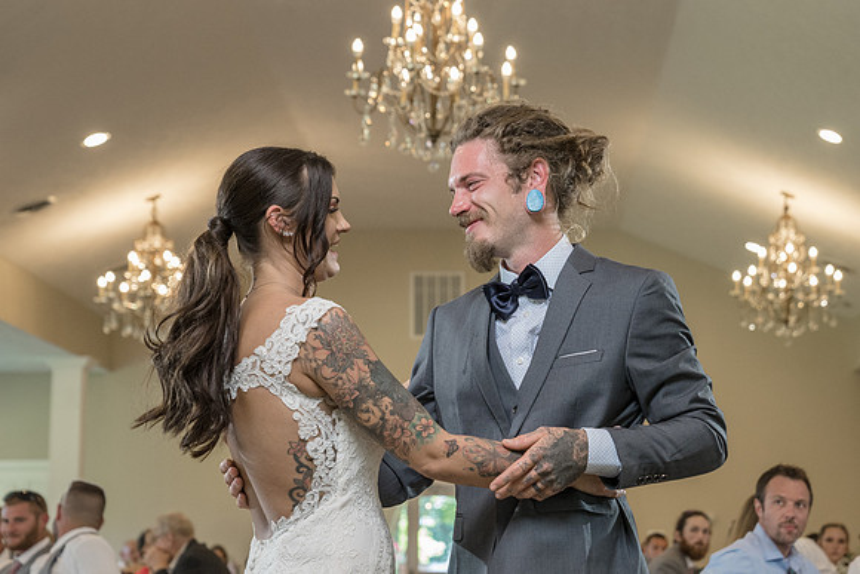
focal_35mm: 86
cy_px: 358
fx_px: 2058
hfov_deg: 23.6
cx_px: 518
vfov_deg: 15.9
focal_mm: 60
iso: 2000
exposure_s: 1/250
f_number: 4
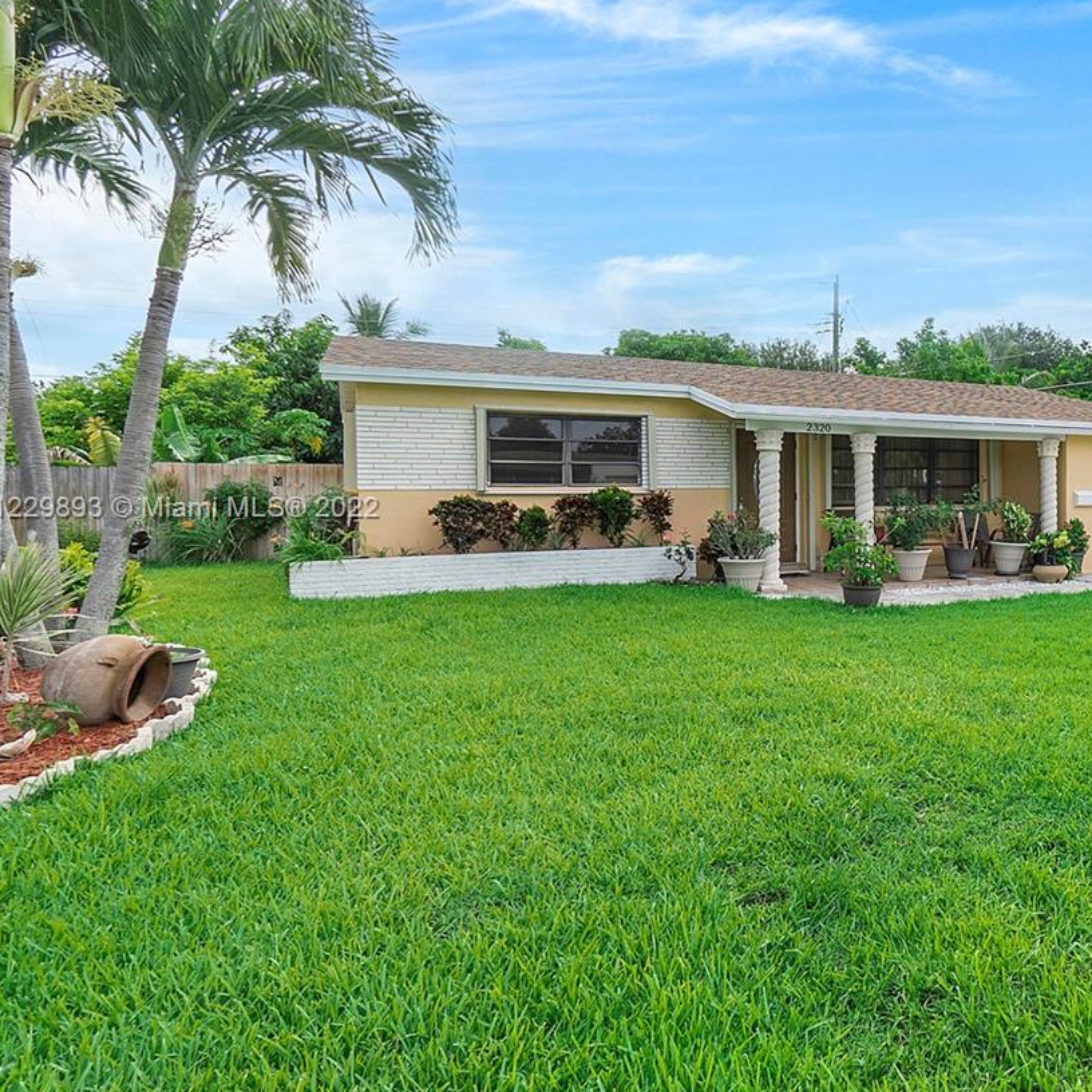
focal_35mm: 25
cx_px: 1021
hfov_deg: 53.4
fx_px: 892
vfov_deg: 62.9
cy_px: 510
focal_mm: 10
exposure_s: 1/125
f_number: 10
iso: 160
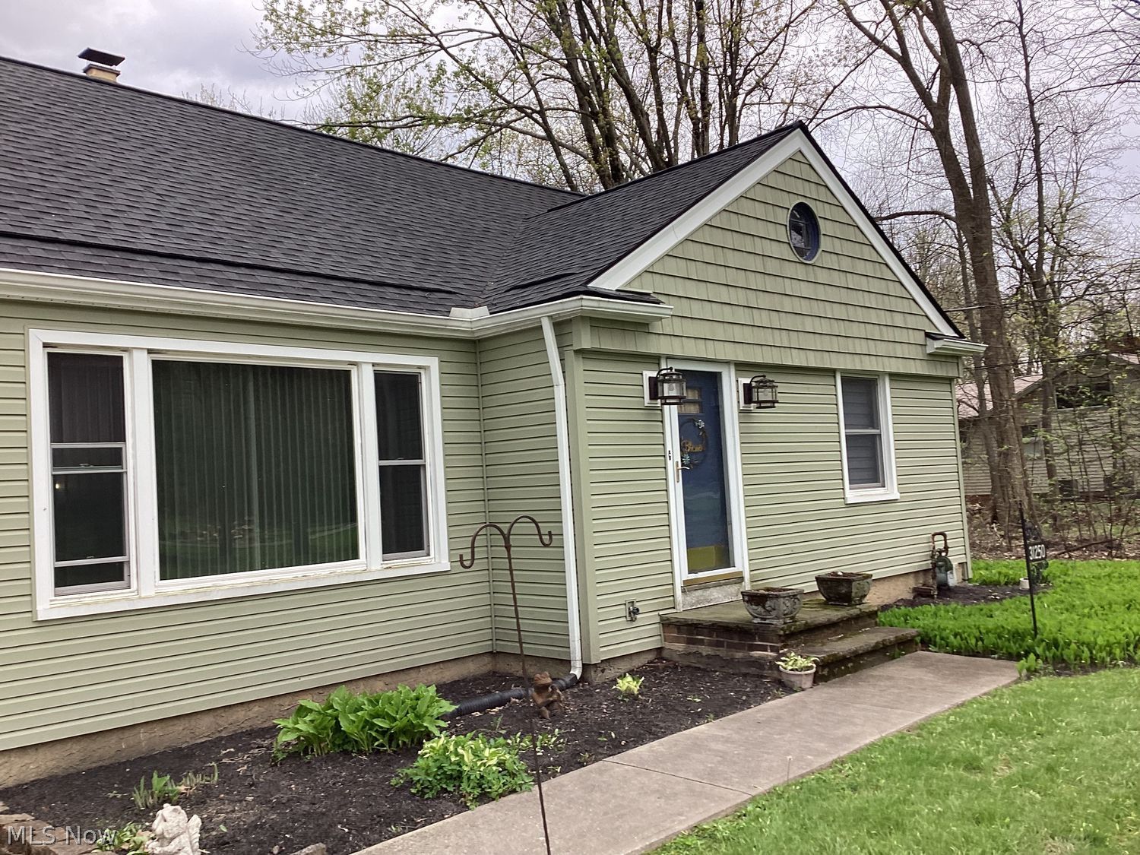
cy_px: 428
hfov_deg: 58.4
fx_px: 1021
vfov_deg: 45.4
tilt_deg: +3.9
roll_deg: +3.7
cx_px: 570
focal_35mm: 31
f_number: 2.4
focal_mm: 3.3
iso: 32
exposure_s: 1/120
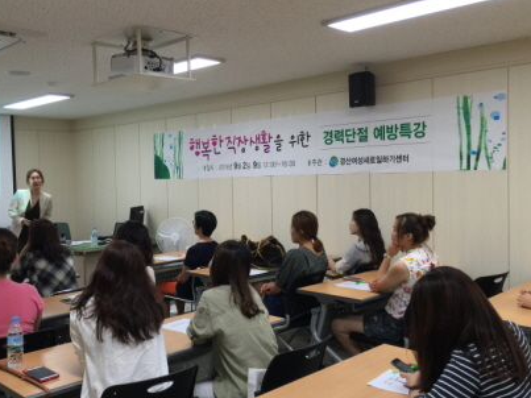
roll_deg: +0.2
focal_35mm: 36
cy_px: 202
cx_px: 210
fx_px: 552
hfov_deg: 51.0
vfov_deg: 39.6
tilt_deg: -1.6
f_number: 2.2
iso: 32
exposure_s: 1/40
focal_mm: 4.15
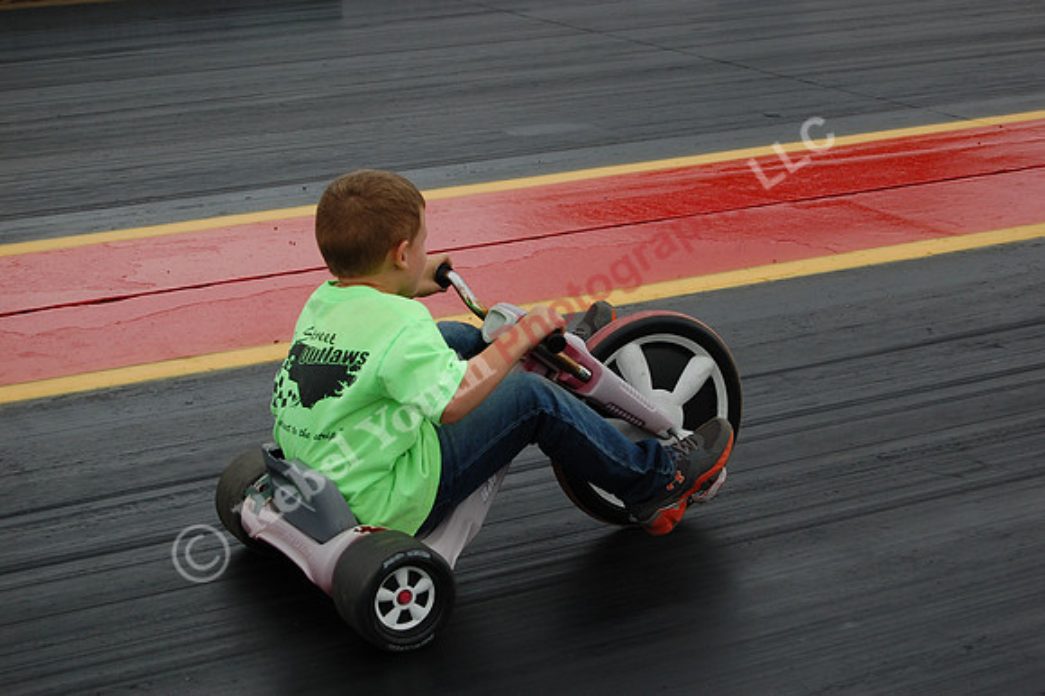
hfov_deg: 24.6
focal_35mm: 82
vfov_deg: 16.5
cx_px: 522
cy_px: 348
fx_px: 2393
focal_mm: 55
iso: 280
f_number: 5.6
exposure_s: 1/1000
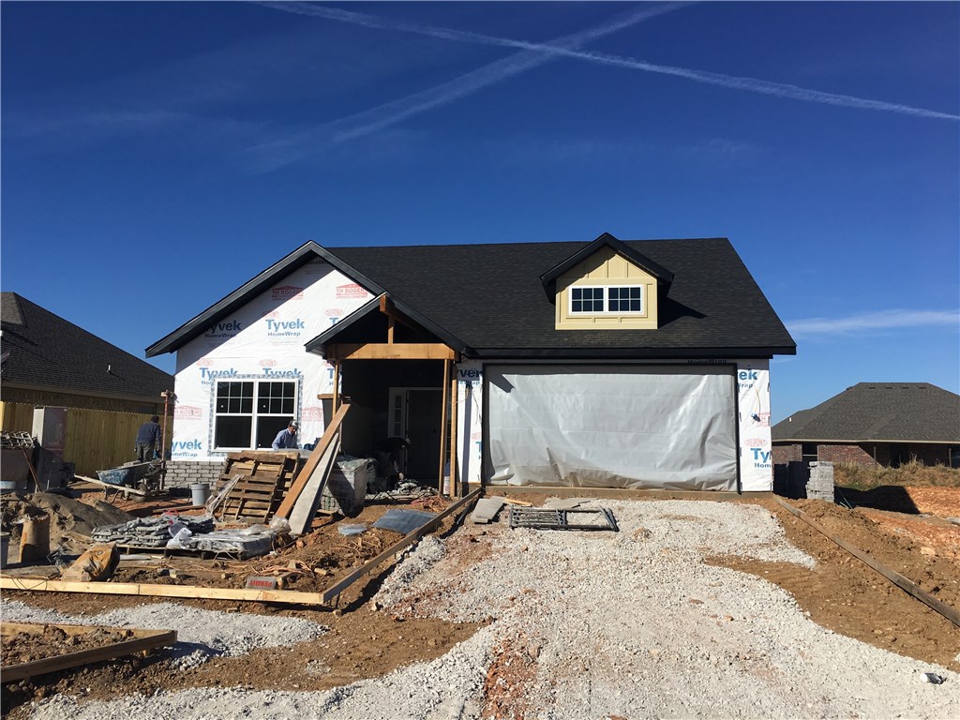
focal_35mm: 29
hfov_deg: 61.7
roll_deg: -1.3
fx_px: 804
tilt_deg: +6.9
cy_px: 360
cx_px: 480
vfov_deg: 48.2
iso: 25
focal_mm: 4.15
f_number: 2.2
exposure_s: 1/3344
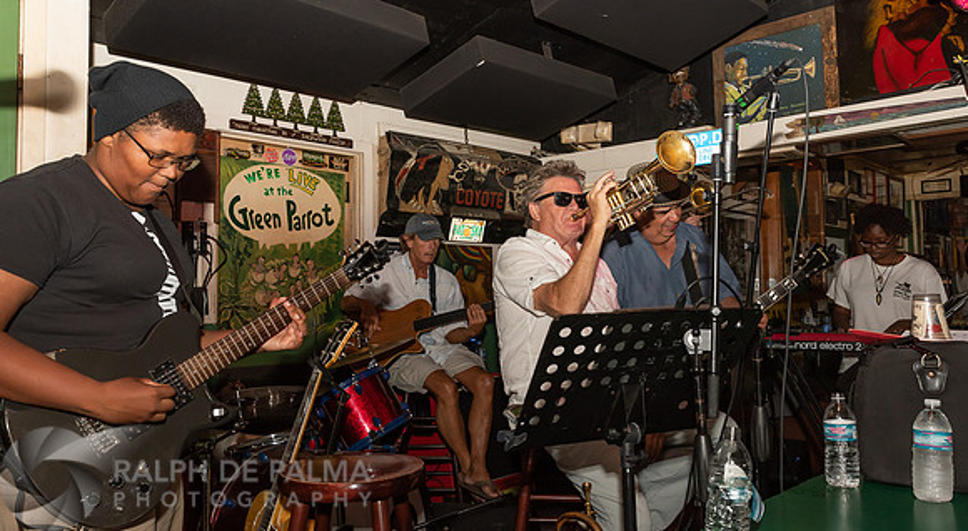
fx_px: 749
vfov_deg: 39.0
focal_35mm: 29
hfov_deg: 65.7
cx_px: 481
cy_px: 248
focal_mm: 24
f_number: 9
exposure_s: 1/125
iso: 800
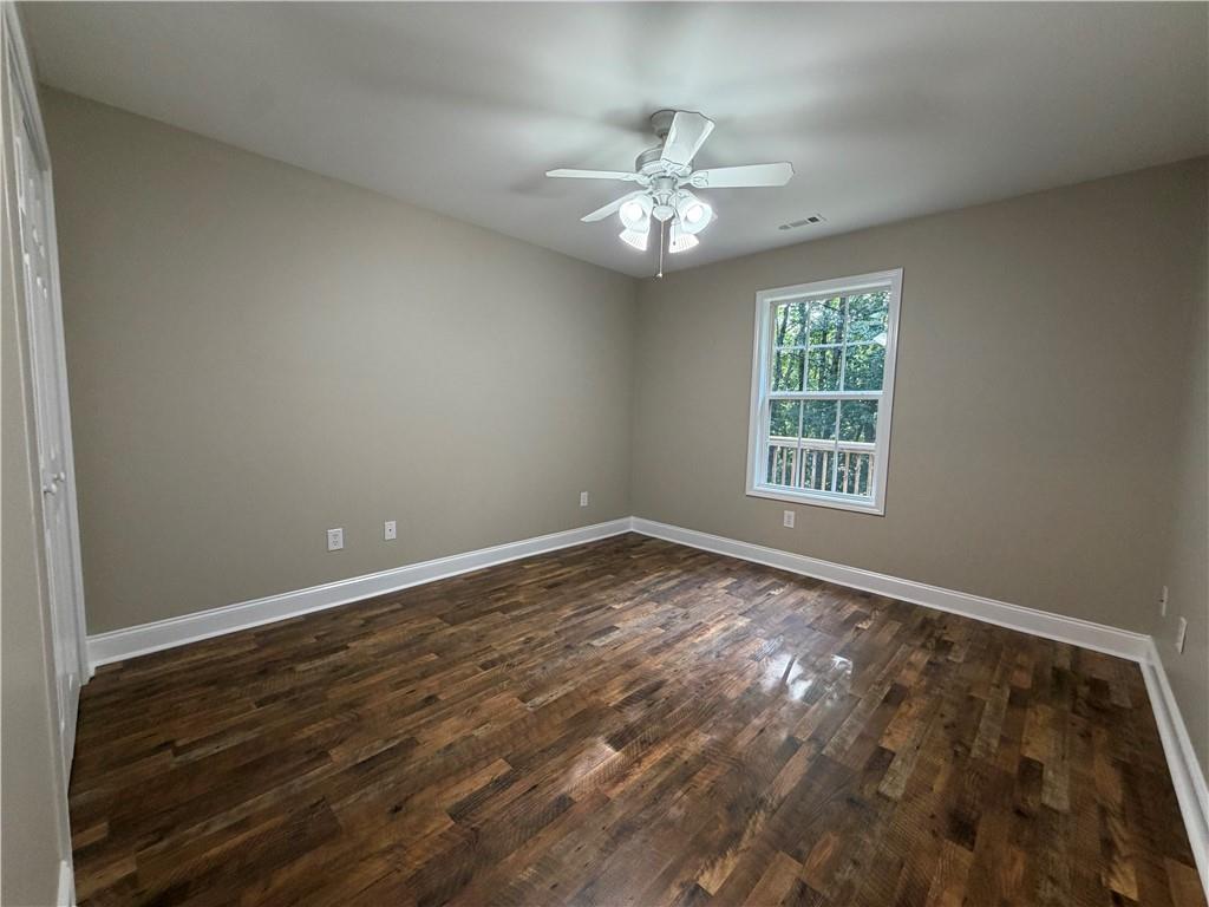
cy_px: 454
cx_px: 604
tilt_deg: -4.8
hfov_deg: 102.1
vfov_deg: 85.7
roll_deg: -1.8
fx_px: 489
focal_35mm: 14
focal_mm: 2.22
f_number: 2.2
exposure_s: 1/60
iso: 200
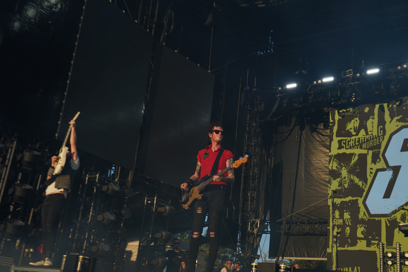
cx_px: 204
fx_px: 465
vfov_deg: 32.6
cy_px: 136
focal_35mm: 41
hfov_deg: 47.4
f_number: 8
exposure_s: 1/200
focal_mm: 41
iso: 100
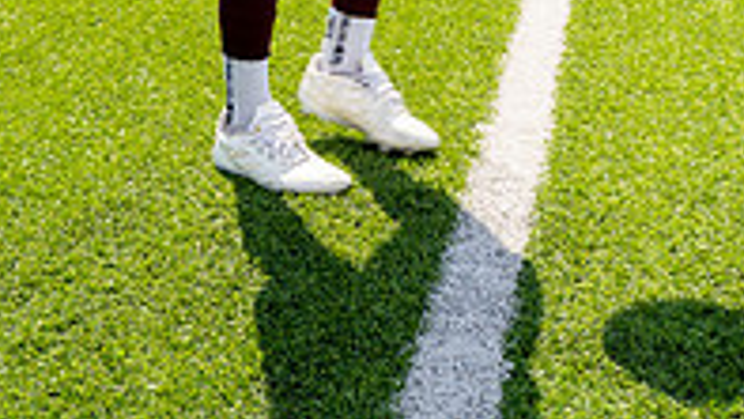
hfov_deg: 26.8
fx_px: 1559
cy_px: -427
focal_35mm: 79
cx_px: 404
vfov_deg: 13.2
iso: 320
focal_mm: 33
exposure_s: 1/250
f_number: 11
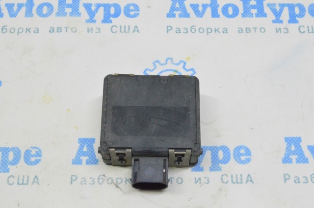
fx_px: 549
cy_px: 104
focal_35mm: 63
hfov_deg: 31.9
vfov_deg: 21.5
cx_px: 157
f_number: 20
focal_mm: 42
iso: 6400
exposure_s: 1/20
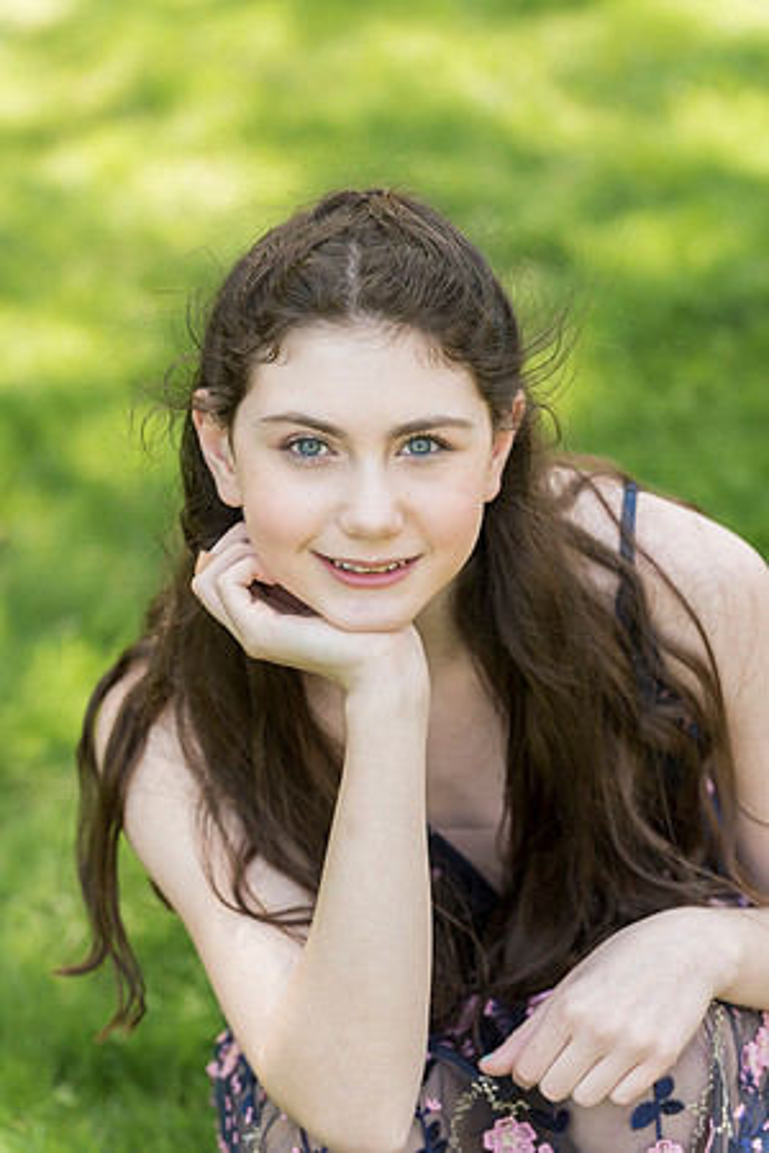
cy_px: 576
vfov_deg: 17.6
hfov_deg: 11.8
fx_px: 3717
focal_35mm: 116
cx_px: 384
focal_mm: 116
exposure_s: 1/250
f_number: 4
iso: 400
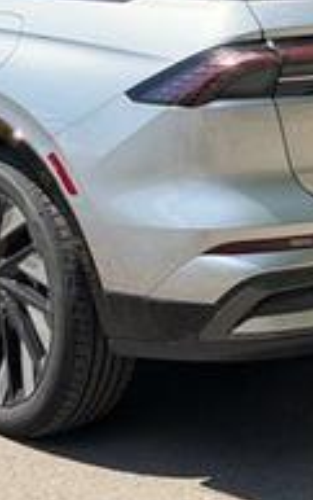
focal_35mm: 133
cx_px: 85
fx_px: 1811
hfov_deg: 9.9
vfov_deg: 15.6
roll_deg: +2.5
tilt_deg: -8.4
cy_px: 83
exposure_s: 1/3704
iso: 100
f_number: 1.78
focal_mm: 6.76
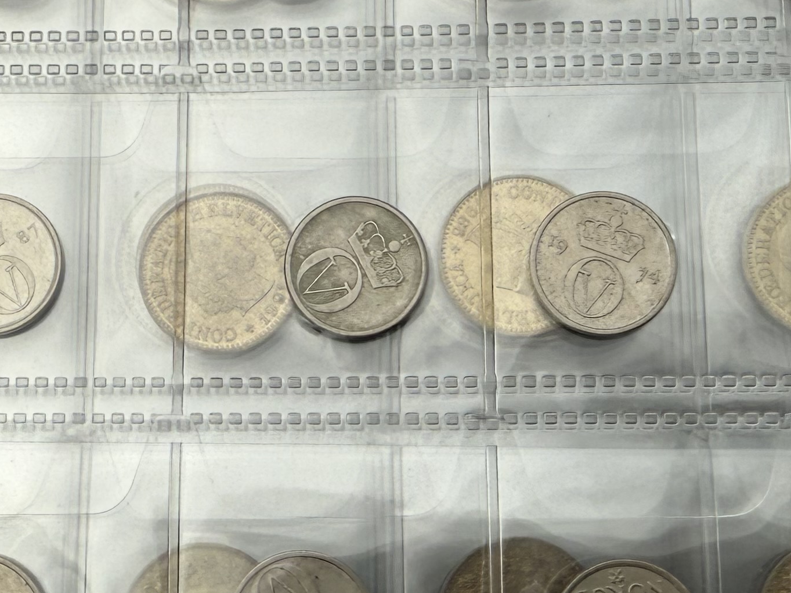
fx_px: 1622
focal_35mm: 71
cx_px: 440
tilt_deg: -78.3
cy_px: 170
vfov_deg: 20.6
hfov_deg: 27.4
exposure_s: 1/356
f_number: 2.2
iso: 40
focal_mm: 2.22
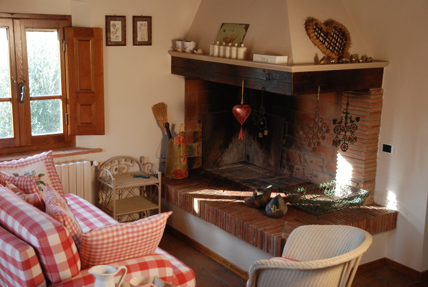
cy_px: 144
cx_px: 214
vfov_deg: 28.2
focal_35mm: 48
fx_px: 571
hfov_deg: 41.1
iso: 320
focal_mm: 32
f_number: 4.5
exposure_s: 1/50
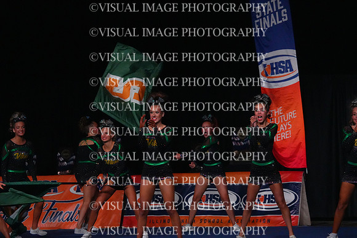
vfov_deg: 6.5
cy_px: 119
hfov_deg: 9.8
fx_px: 2083
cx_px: 178
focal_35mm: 210
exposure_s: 1/1250
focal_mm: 210
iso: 16000
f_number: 5.6
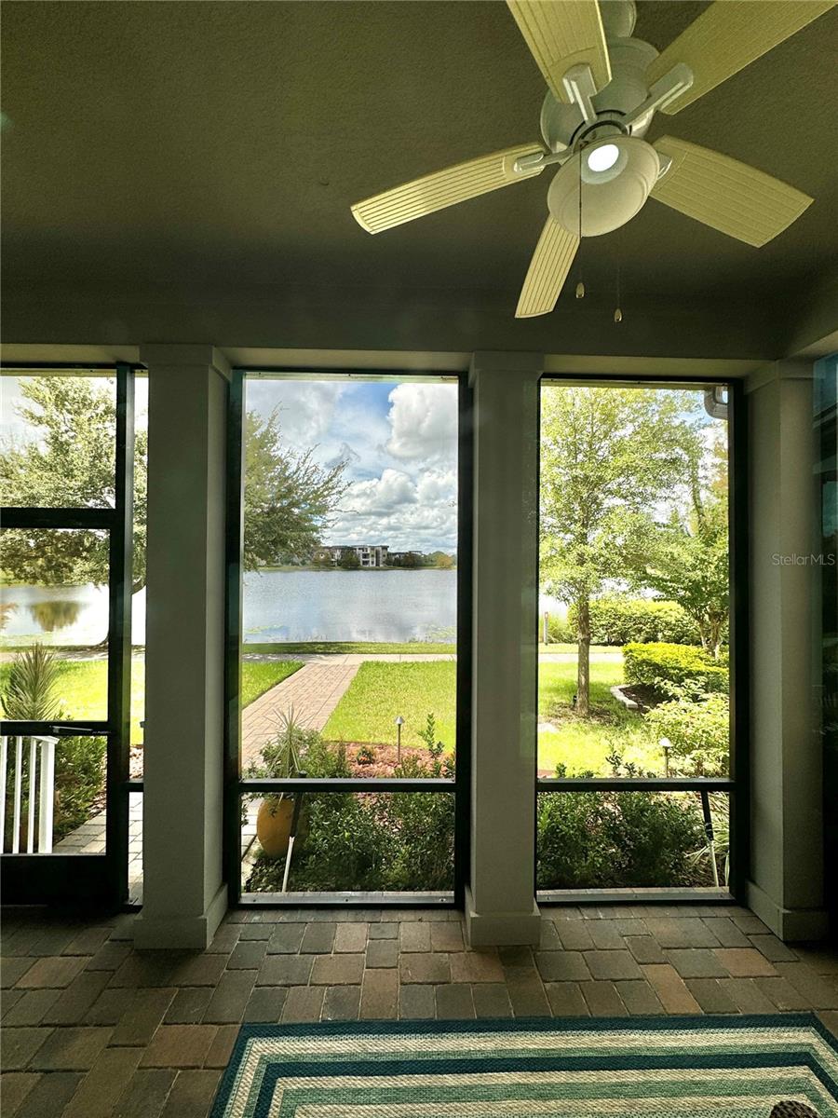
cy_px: 559
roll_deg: -0.5
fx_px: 452
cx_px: 419
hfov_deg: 85.7
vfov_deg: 102.1
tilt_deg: +0.2
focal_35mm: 14
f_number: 2.2
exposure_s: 1/203
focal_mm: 2.22
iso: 40
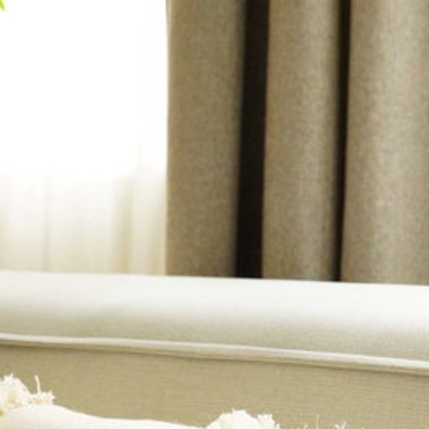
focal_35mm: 158
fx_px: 2215
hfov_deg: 11.0
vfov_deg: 11.0
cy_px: 437
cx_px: 106
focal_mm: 70
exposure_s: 1/125
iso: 10000
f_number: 5.6
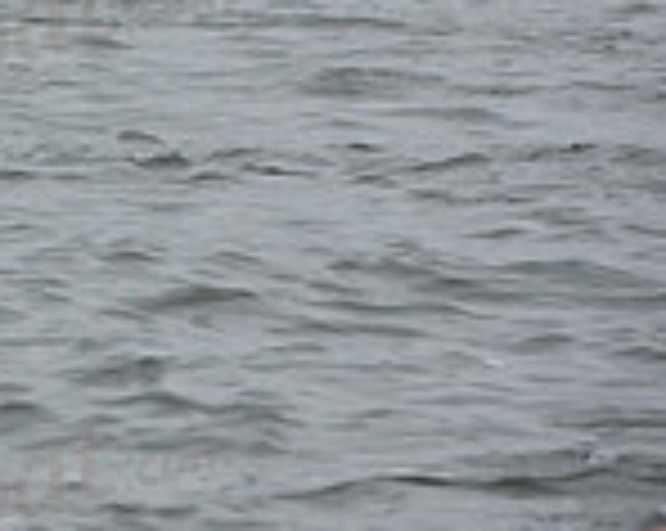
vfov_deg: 2.1
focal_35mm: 738
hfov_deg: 2.6
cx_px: -630
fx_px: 14528
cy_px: -115
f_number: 8
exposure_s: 1/800
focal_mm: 200
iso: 400
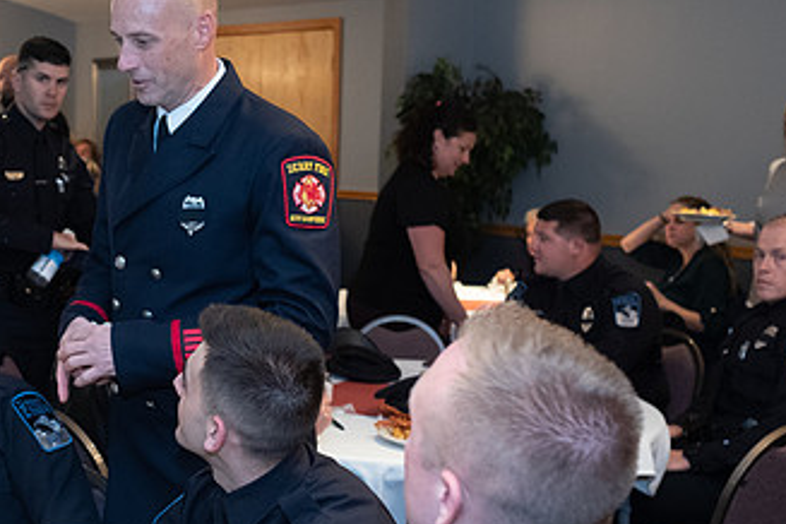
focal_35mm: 62
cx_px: 190
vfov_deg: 21.9
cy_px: 311
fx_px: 1354
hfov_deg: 31.8
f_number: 2.8
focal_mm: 23
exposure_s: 1/125
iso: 1600
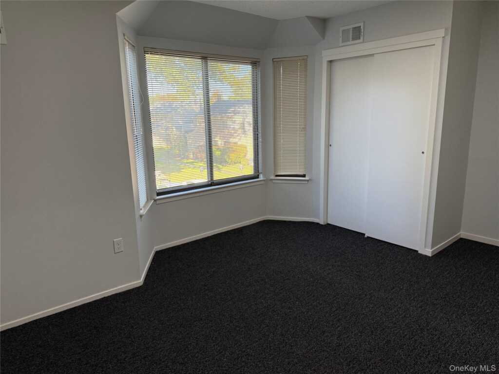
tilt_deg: -11.0
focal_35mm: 24
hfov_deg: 71.6
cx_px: 250
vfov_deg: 56.8
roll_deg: +1.0
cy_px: 187
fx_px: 346
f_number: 1.78
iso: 160
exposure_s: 1/163
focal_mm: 6.76
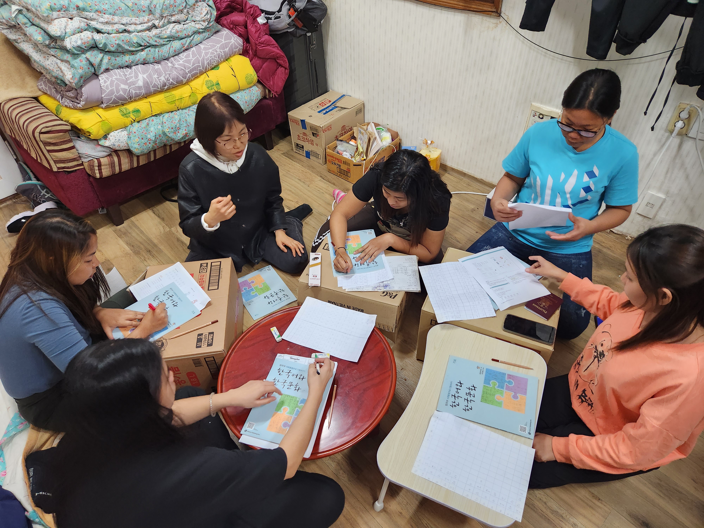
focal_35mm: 23
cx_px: 352
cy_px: 264
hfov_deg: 73.9
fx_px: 468
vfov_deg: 58.9
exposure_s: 1/120
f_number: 1.8
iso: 400
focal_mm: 5.4
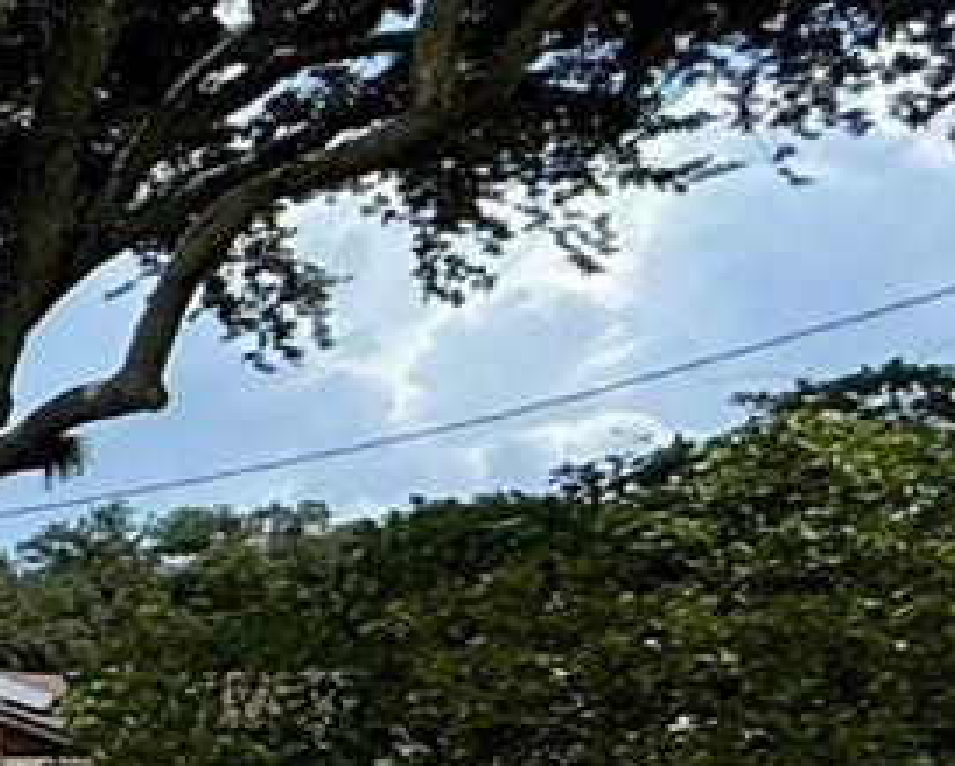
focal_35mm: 80
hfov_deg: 14.0
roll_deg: -0.2
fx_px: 2264
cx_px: -1466
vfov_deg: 18.0
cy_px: 979
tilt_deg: -3.5
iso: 50
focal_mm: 2.22
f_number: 2.2
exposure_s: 1/2841
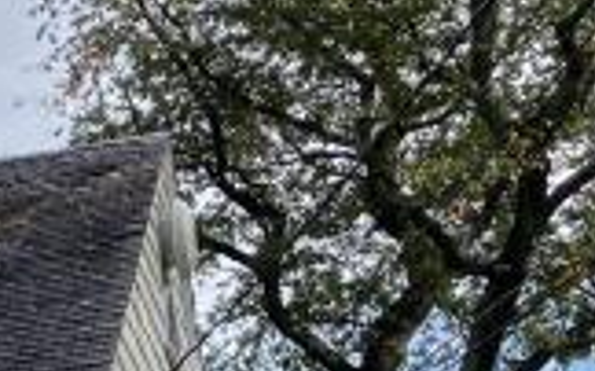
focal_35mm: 132
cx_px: -639
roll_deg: -2.1
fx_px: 2139
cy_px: 683
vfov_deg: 9.4
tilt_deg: +9.8
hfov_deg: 13.3
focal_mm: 3.99
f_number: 1.8
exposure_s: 1/852
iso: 32
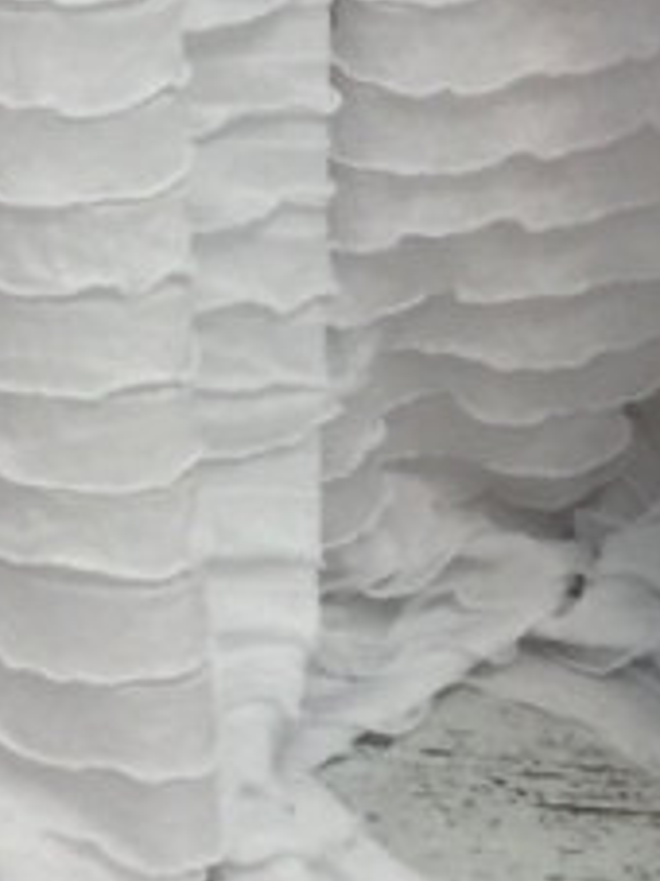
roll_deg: +1.1
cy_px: -1141
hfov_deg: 7.3
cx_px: -813
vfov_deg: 9.3
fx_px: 4886
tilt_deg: -9.3
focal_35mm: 192
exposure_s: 1/15
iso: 32
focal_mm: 4.15
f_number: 2.2
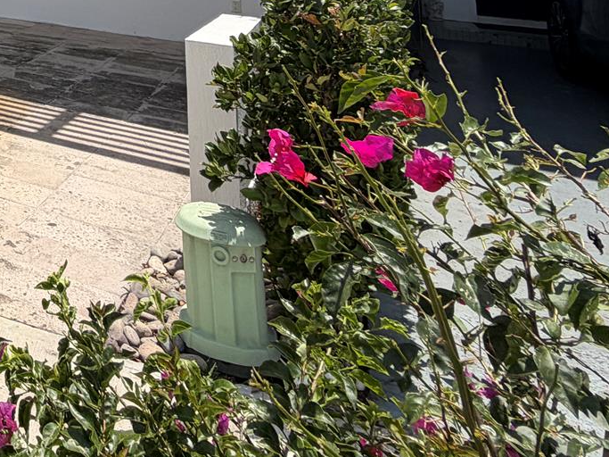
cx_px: -188
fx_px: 739
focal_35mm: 42
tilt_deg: +8.7
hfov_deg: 32.9
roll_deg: -3.0
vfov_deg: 26.2
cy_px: -209
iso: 20
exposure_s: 1/770
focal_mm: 2.22
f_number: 2.2
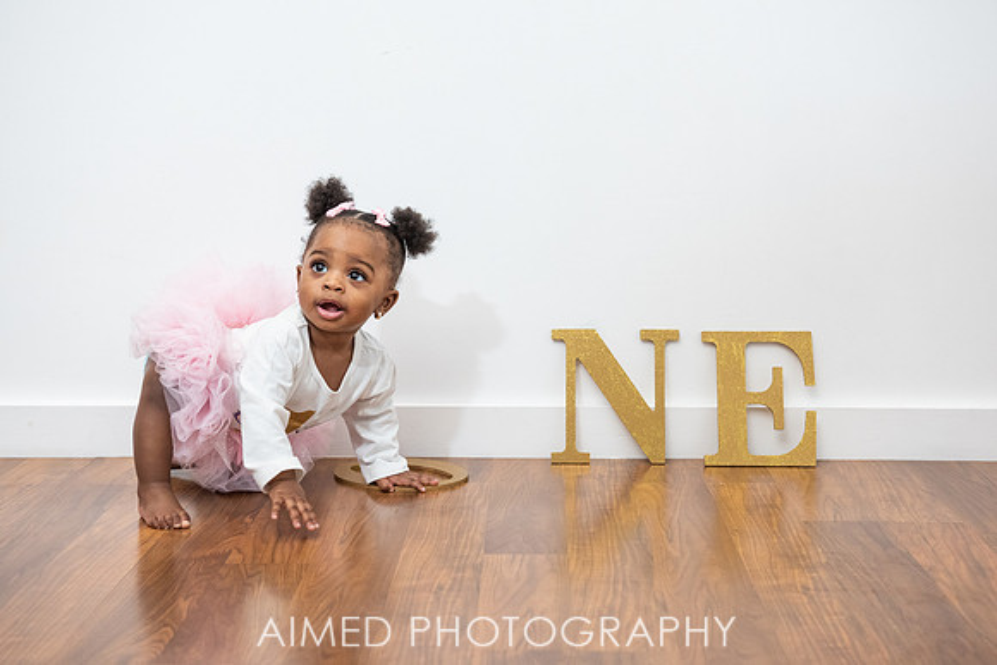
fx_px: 1573
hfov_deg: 35.2
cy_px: 332
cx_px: 498
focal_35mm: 57
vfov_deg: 23.9
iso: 1600
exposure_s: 1/200
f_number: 4
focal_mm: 55
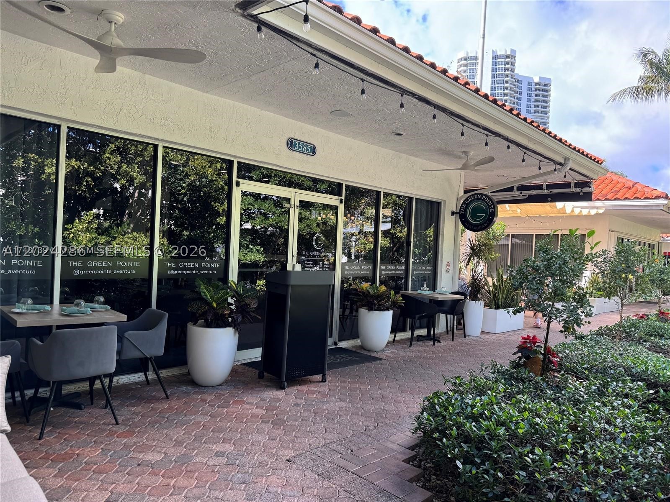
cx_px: 335
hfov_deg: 71.6
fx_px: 465
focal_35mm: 24
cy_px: 251
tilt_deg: +0.0
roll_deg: -2.8
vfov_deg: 56.8
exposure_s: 1/302
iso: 80
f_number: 1.78
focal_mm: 6.76
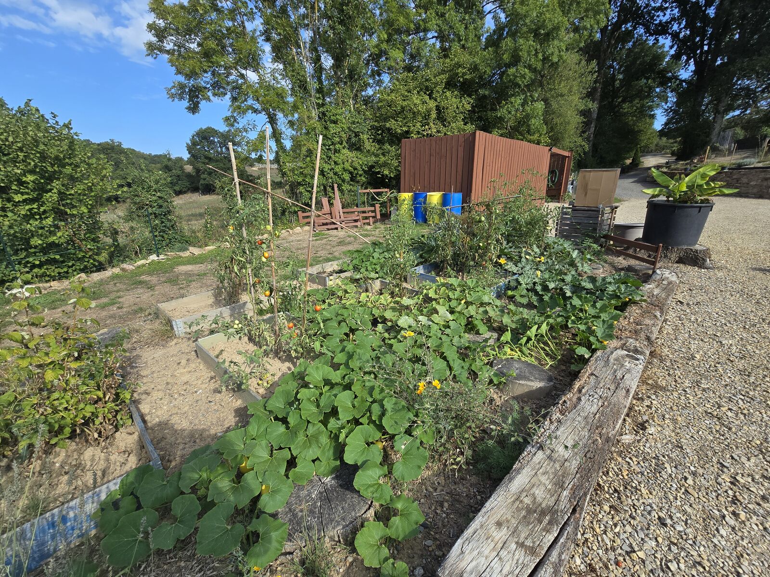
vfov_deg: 89.9
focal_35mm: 13
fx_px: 289
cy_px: 288
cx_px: 385
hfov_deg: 106.2
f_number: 2.2
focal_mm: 2.2
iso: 50
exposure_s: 1/1347
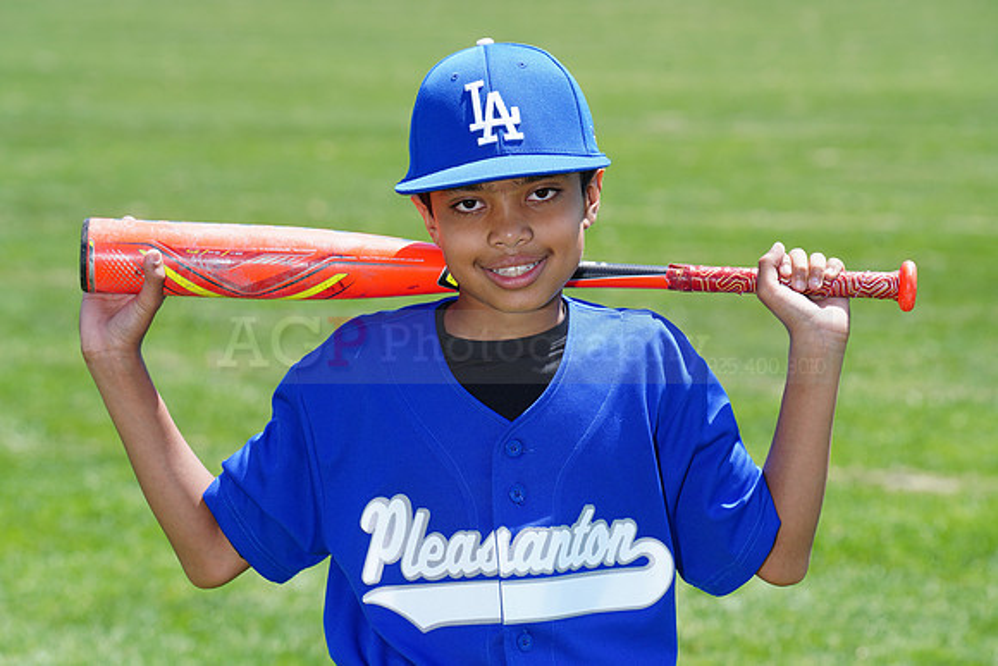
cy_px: 333
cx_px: 499
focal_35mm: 192
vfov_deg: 7.2
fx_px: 5324
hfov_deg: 10.7
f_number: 9
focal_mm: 192
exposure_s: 1/200
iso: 200
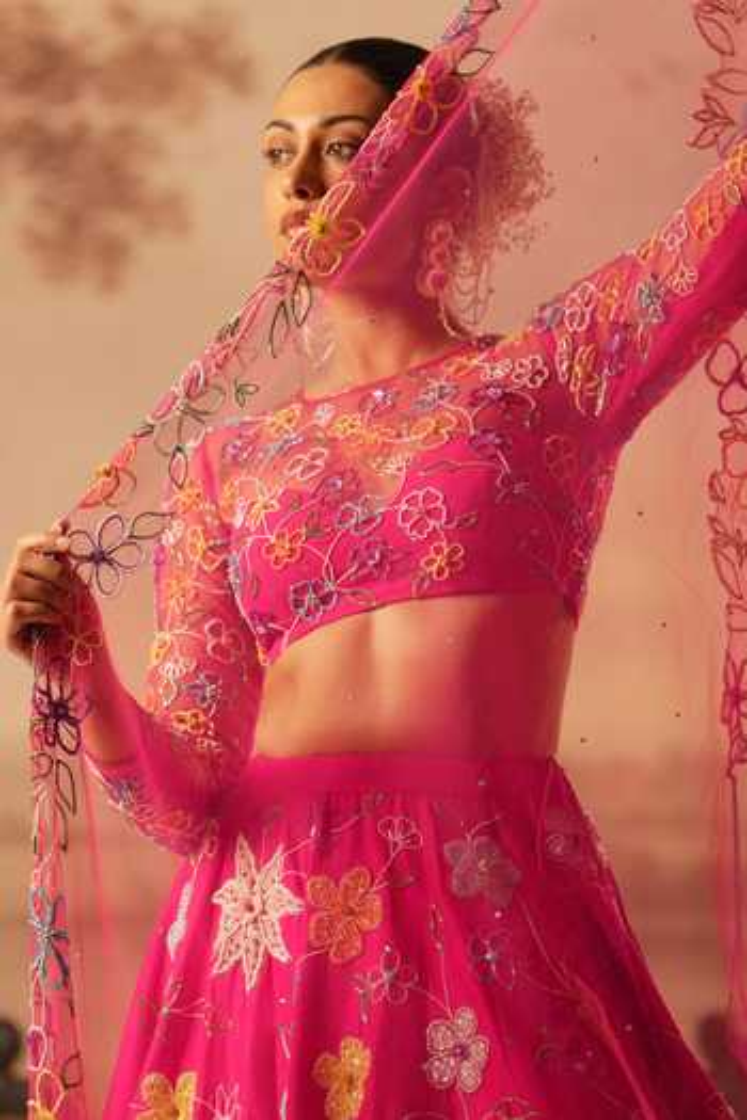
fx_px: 6225
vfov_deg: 10.3
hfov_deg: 6.9
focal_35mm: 200
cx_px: 374
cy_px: 560
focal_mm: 200
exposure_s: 1/125
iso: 1600
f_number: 4
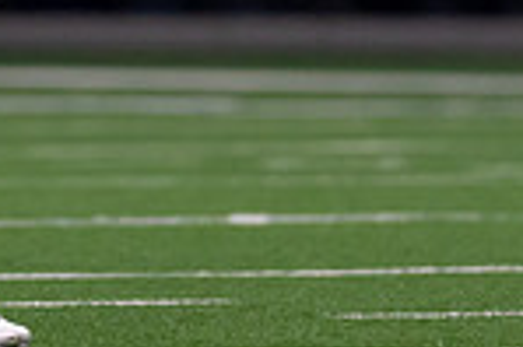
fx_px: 16427
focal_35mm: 1132
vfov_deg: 1.2
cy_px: -211
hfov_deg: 1.8
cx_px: -85
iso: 2000
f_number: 2.8
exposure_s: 1/1000
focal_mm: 200
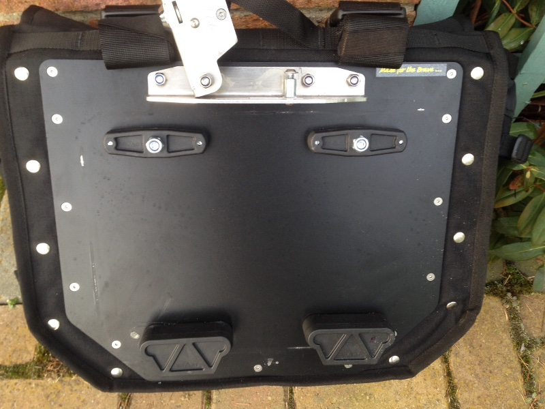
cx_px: 272
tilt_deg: -64.6
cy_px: 204
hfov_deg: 55.4
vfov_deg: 42.9
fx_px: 520
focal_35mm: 33
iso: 64
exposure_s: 1/20
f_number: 2.4
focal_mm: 4.12
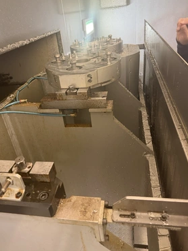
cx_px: 90
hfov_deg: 53.1
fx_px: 188
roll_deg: +6.7
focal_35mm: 26
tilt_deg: -28.7
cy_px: 117
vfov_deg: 67.2
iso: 500
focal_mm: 6.76
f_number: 1.78
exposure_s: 1/60
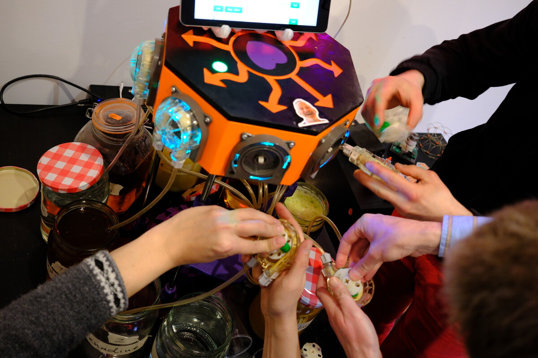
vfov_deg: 37.9
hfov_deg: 54.4
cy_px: 179
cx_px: 269
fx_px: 523
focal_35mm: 35
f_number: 2.8
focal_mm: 23
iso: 800
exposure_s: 1/26
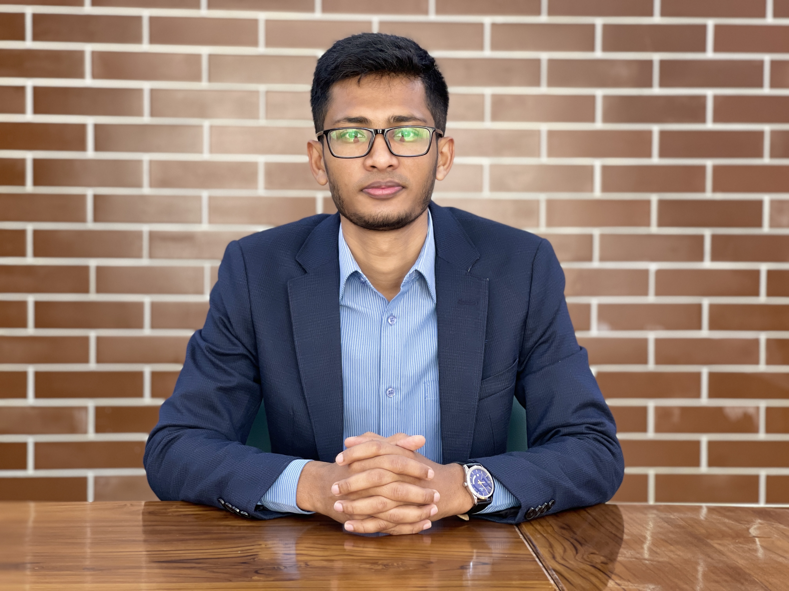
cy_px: 296
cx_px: 394
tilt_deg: -3.4
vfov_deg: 22.9
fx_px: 1459
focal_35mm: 64
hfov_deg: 30.3
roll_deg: -0.6
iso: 125
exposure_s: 1/34
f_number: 2.2
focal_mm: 7.5
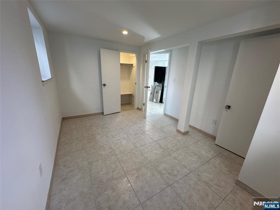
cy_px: 105
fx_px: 113
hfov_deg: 102.1
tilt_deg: -15.3
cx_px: 140
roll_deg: -3.6
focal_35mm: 14
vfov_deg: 85.7
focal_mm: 2.22
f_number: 2.2
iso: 100
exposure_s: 1/120
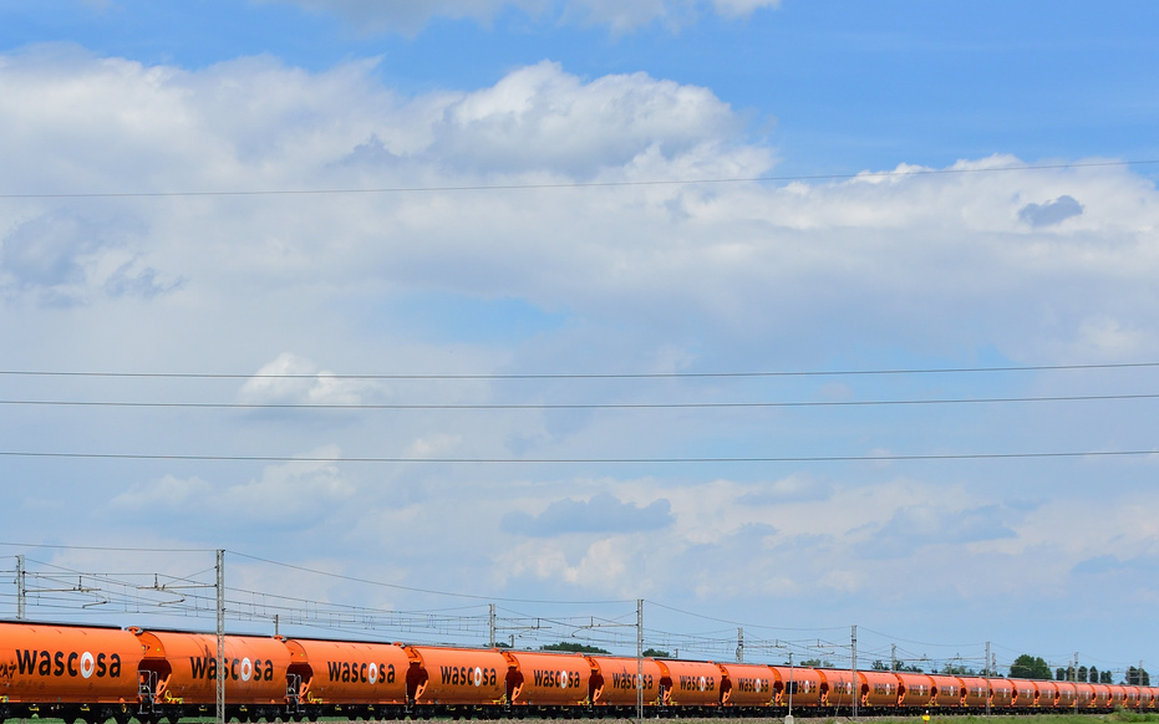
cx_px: 340
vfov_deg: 15.7
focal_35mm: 82
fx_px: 2590
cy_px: 685
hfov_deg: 25.0
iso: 200
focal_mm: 26
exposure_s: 1/800
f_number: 7.1
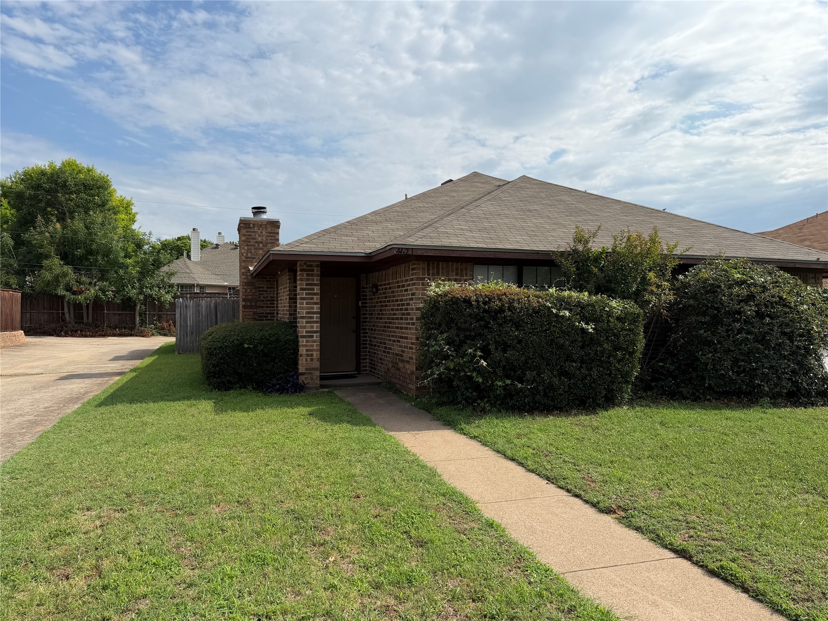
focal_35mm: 24
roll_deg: +0.0
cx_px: 414
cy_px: 310
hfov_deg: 71.6
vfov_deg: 56.8
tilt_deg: -0.4
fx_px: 574
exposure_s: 1/6711
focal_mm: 6.76
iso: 80
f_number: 1.78
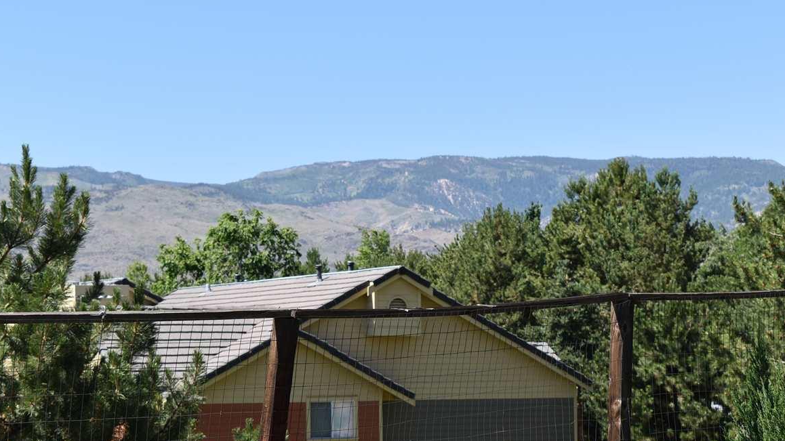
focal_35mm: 96
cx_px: 394
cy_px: 284
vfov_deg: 12.6
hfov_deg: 22.3
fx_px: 1989
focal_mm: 55
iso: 100
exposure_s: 1/200
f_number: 9
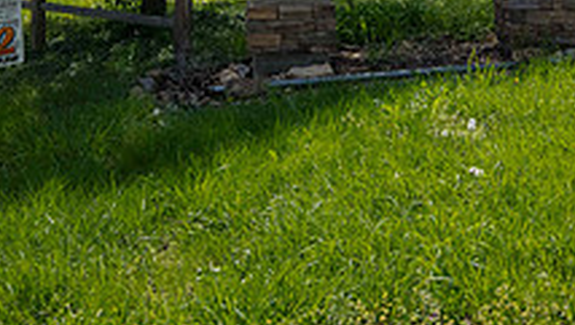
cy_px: -85
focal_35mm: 68
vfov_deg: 16.9
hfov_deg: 30.8
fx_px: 1038
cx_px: 363
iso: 400
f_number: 6.3
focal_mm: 24
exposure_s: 1/320
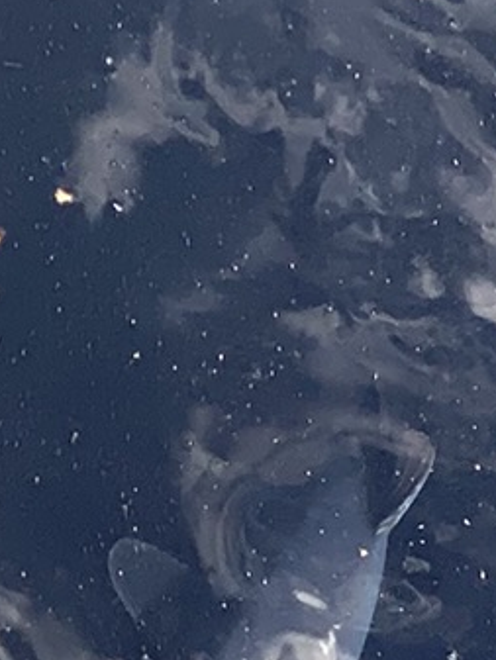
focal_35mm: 316
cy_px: 1416
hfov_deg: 4.7
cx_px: 398
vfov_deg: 6.1
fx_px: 6033
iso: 20
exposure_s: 1/239
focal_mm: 6
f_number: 2
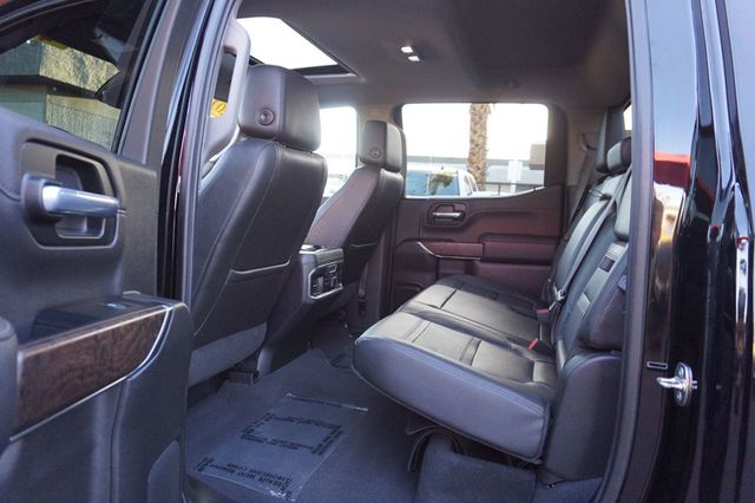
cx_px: 378
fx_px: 503
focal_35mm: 24
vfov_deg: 53.1
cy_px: 252
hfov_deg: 73.8
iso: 1600
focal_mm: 16
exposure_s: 1/160
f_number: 4
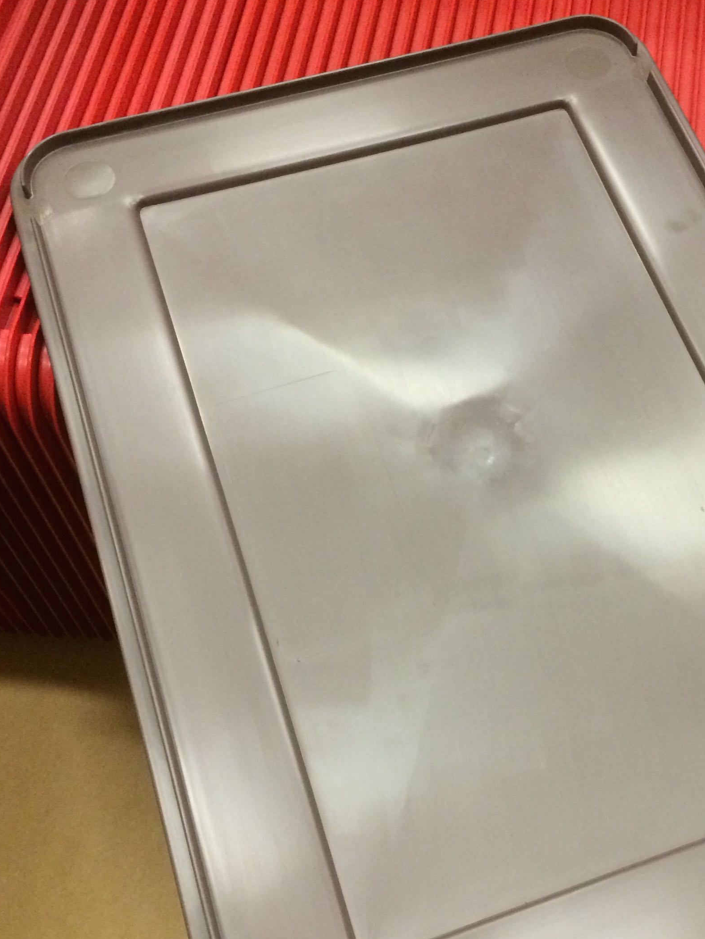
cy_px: 530
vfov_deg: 42.0
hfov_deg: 31.7
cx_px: 520
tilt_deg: -62.1
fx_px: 1222
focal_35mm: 45
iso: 320
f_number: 2.2
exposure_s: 1/30
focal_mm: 4.15
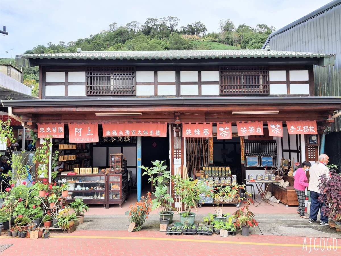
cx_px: 170
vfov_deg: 53.1
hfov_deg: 67.3
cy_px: 128
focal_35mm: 26
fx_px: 256
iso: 50
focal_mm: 4.32
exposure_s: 1/540
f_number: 1.7
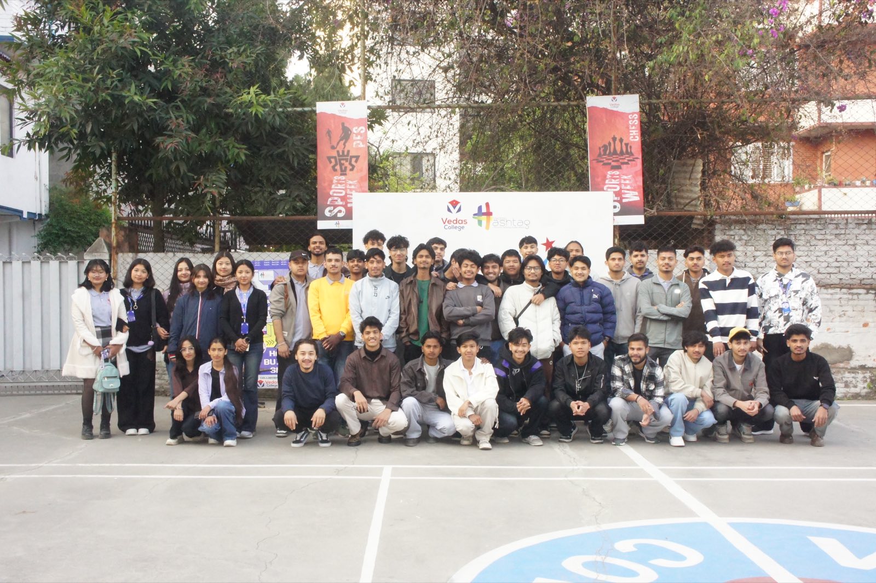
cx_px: 438
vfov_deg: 36.8
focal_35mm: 36
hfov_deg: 53.2
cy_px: 292
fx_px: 876
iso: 3200
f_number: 13
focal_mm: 24
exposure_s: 1/100
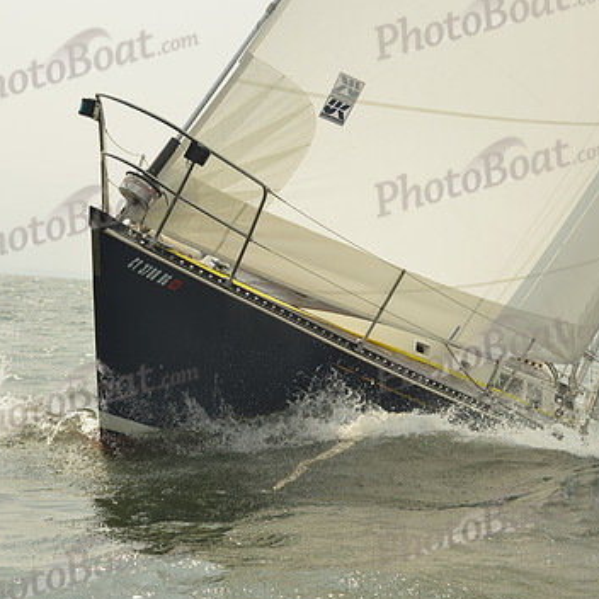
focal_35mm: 119
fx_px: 2330
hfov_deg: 14.7
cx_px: 288
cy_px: 285
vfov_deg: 14.7
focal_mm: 85
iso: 320
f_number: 9
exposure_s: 1/1250
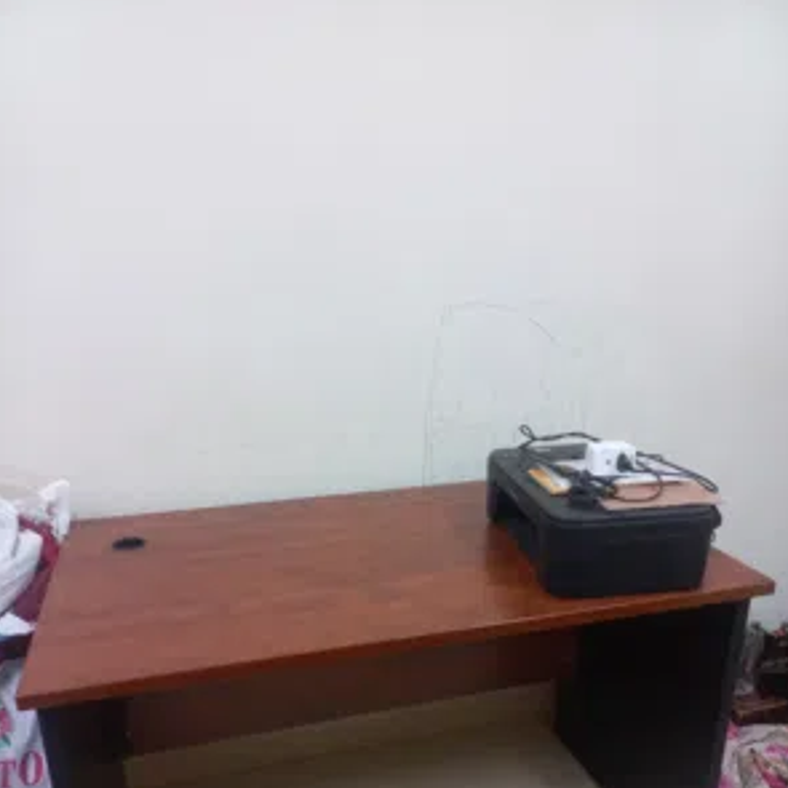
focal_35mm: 30
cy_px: 529
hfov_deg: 54.0
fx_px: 773
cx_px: 395
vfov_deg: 52.9
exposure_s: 1/33.3
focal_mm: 4.6
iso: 200
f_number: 1.8
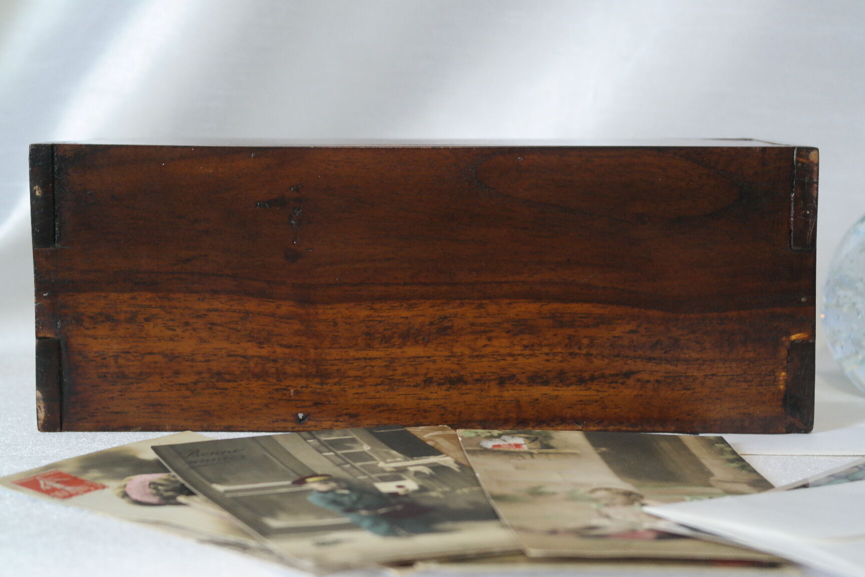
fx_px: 1658
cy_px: 288
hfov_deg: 29.2
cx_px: 432
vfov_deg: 19.7
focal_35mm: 69
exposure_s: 1/30
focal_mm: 45
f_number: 5.6
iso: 1600
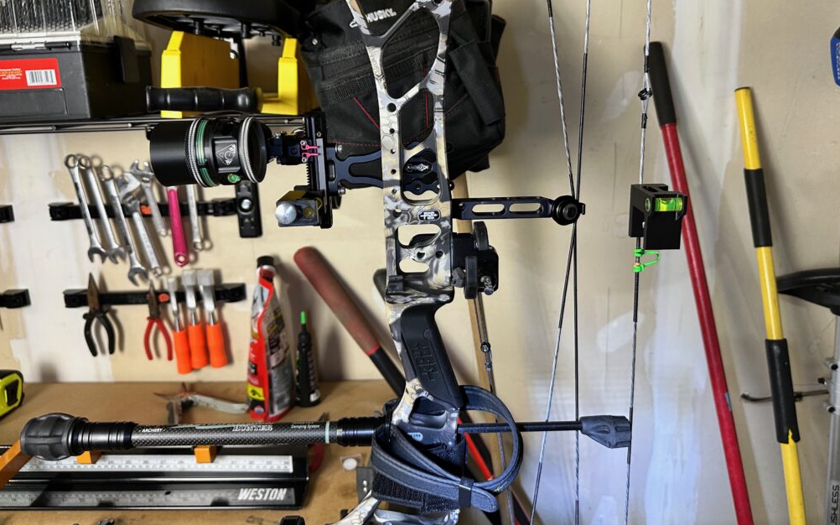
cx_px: 424
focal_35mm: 26
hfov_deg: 70.4
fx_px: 595
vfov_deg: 47.3
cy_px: 211
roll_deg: +1.5
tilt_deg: -12.4
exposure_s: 1/60
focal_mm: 6.86
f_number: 1.78
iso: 200
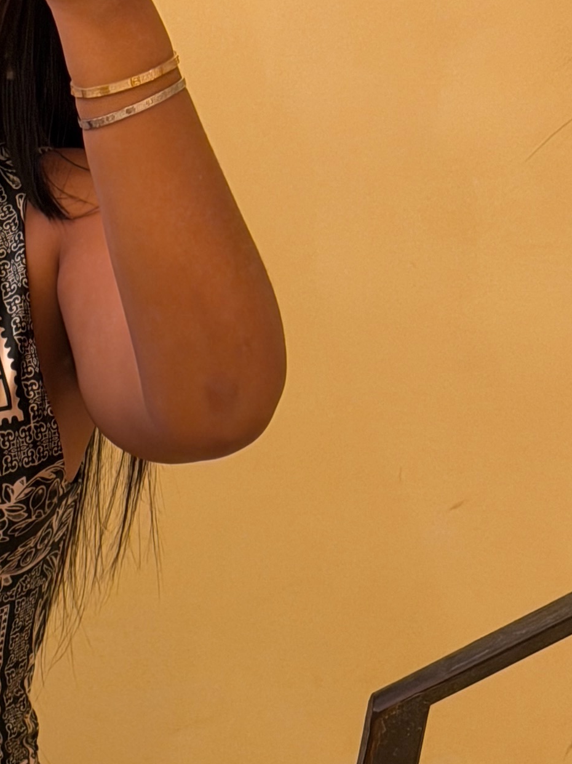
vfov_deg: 12.5
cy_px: 836
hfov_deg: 9.3
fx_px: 3439
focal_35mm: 156
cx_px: -217
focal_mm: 6.76
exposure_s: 1/50
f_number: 1.78
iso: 64
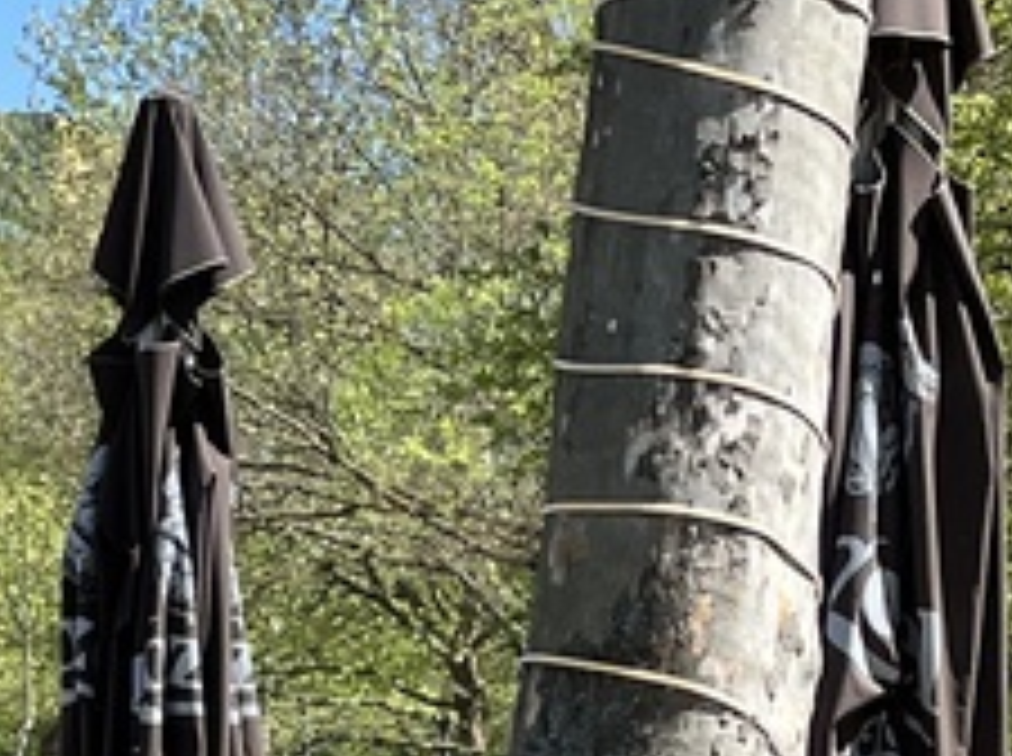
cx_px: 1034
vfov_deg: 10.1
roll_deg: -1.8
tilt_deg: -6.0
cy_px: 1244
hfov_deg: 13.9
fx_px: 4086
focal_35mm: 140
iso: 50
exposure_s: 1/1776
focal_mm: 5.1
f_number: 1.6
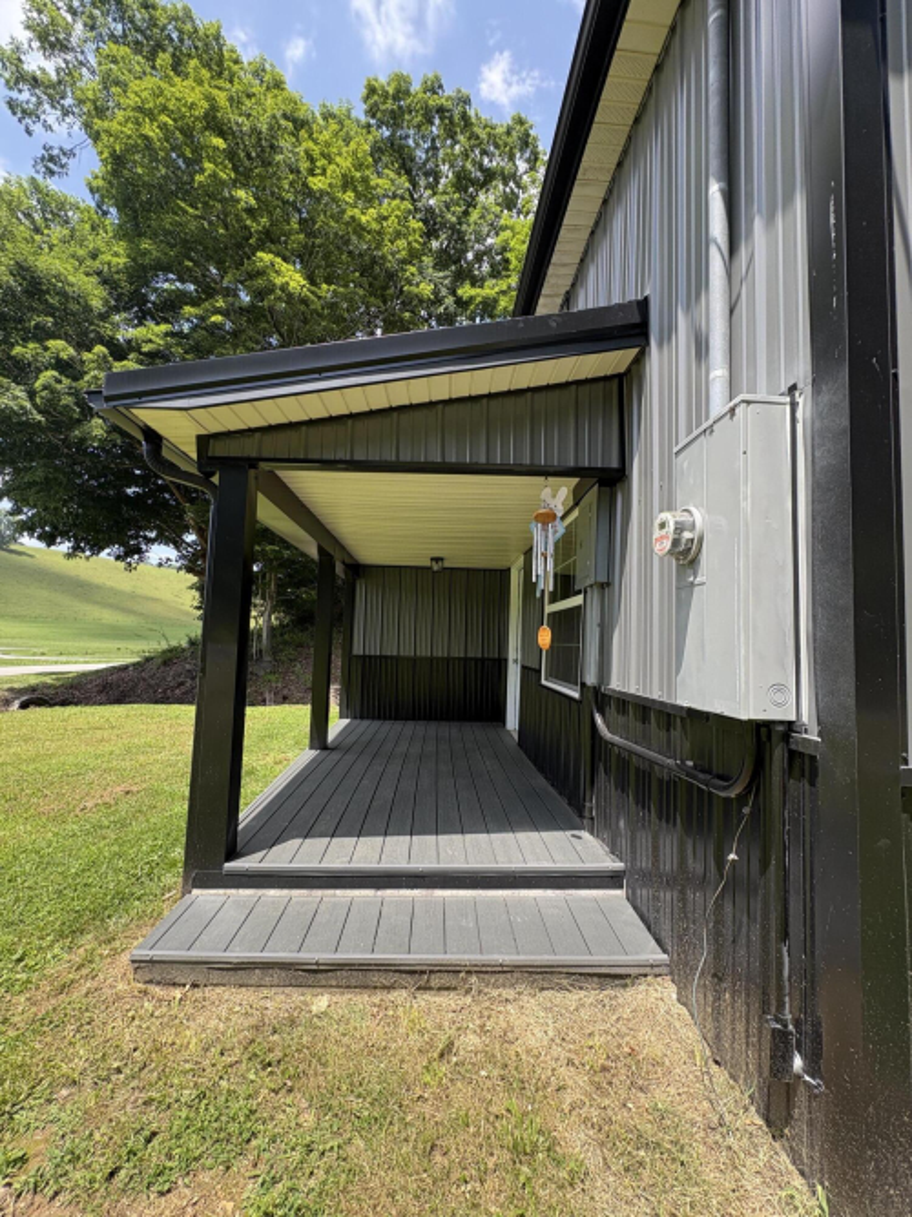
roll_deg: -2.2
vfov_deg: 102.1
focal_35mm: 14
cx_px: 456
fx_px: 492
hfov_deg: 85.7
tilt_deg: +4.5
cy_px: 608
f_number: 2.2
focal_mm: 2.22
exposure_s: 1/334
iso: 40
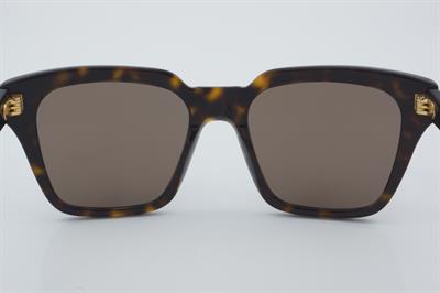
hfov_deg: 33.4
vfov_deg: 22.6
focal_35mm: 60
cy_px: 146
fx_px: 733
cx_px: 220
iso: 100
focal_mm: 40
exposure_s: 1/4
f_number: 32
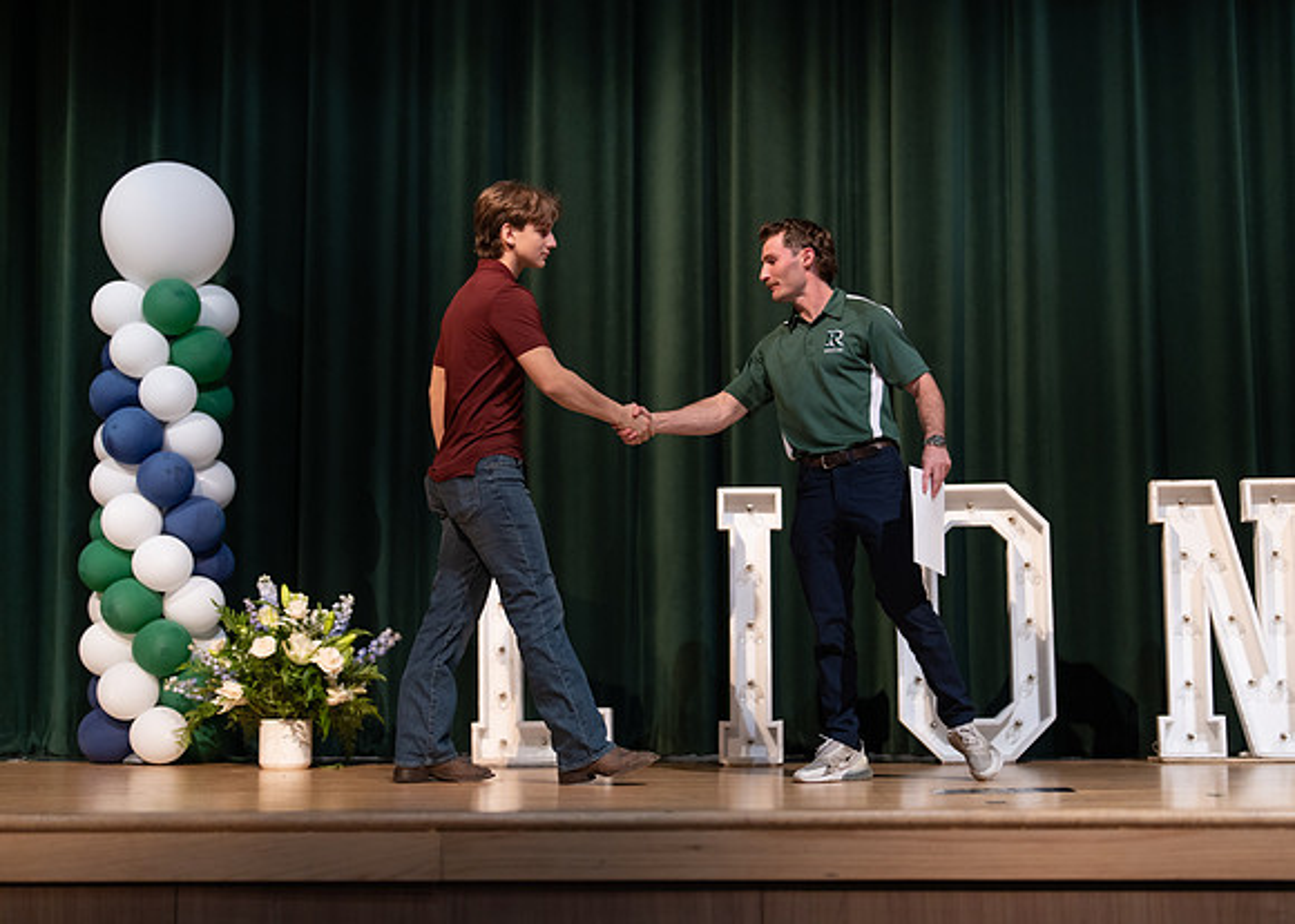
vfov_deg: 25.1
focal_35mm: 56
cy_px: 458
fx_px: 2077
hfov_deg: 34.6
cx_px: 723
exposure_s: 1/320
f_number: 1.2
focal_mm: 50
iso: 500
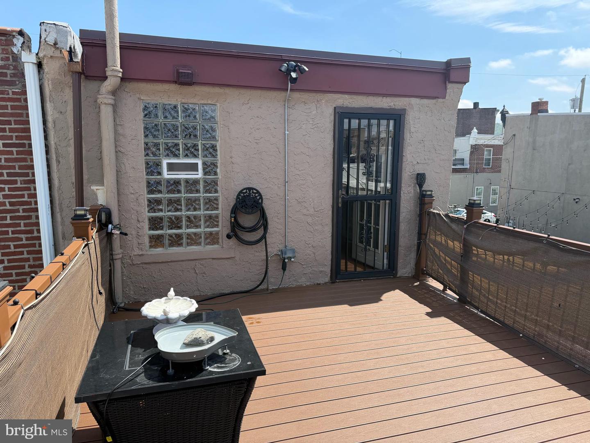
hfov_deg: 71.6
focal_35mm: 24
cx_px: 295
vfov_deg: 56.8
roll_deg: +0.6
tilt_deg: -7.1
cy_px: 222
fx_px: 409
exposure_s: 1/3021
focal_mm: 6.76
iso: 100
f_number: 1.78
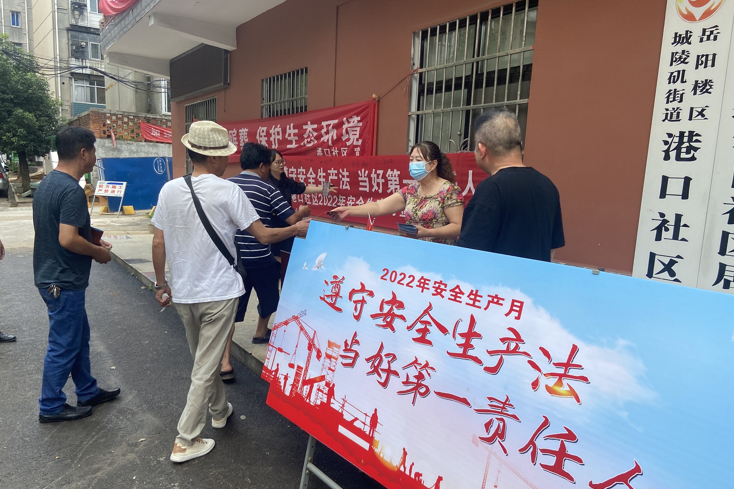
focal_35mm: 28
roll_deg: -2.4
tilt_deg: -9.0
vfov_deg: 46.3
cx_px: 376
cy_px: 268
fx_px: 571
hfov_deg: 65.5
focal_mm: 4.25
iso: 32
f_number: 1.8
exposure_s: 1/681
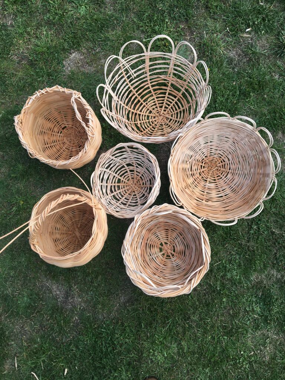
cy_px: 190
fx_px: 318
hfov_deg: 48.2
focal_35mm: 29
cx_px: 142
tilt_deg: -78.2
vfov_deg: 61.7
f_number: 2.2
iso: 25
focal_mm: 4.15
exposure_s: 1/635
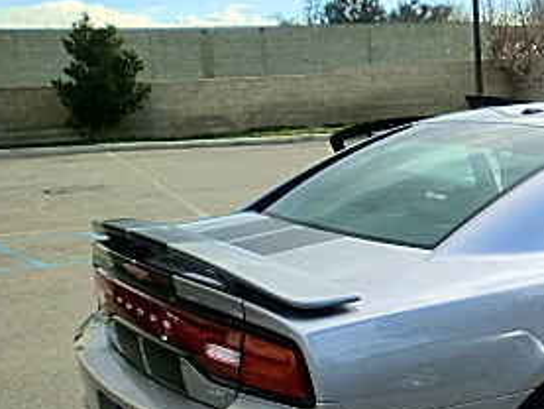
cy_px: 295
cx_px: 607
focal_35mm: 60
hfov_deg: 28.9
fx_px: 943
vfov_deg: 24.2
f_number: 2.6
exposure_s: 1/800
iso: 64
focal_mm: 4.65
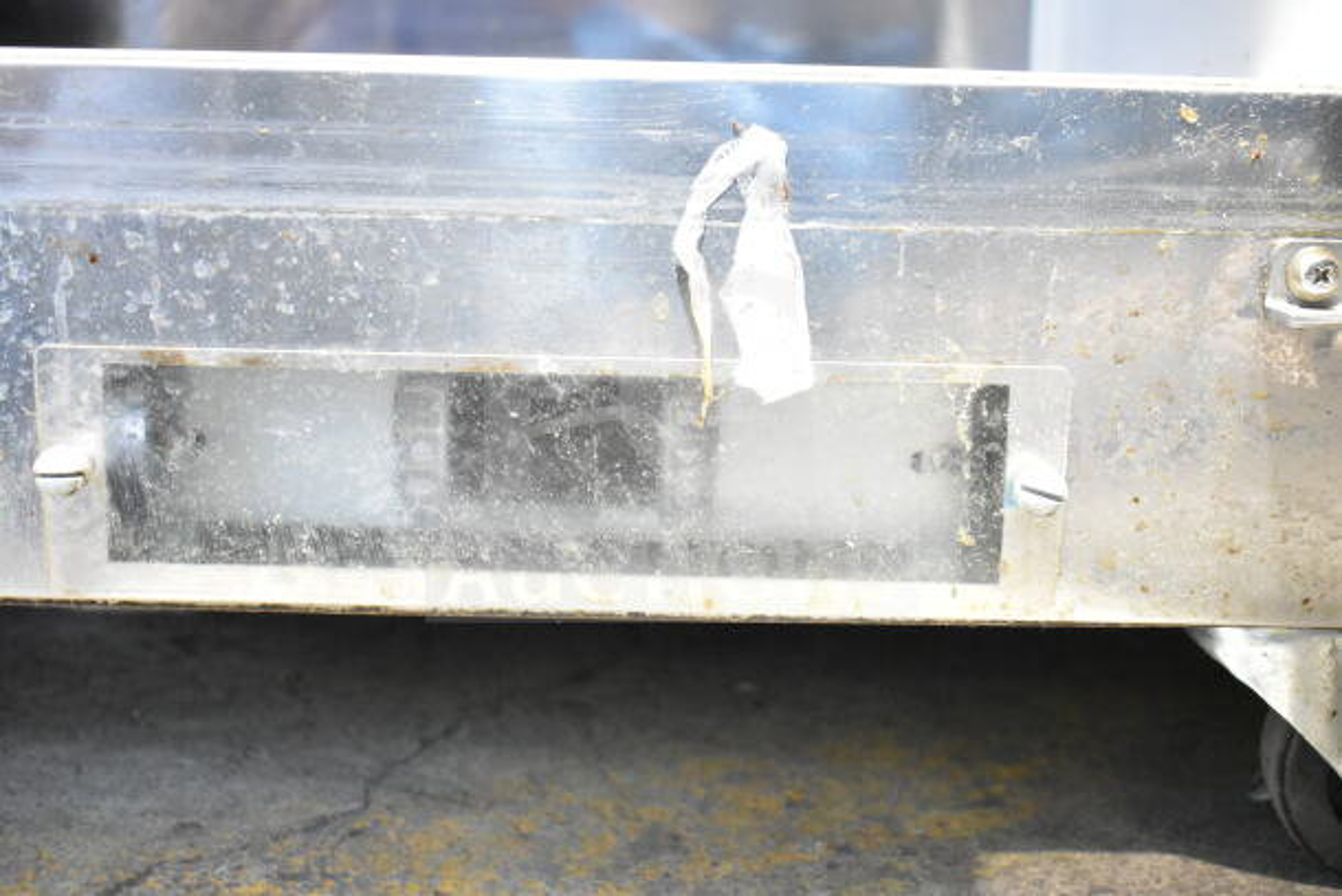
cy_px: 448
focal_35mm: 42
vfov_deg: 31.9
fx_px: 1566
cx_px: 671
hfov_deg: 46.4
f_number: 4.2
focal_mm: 28
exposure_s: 1/50
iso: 5600
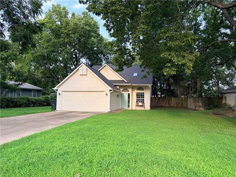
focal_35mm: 24
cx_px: 118
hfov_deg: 71.6
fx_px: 164
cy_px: 88
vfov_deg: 56.8
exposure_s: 1/637
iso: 100
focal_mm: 6.76
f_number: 1.78
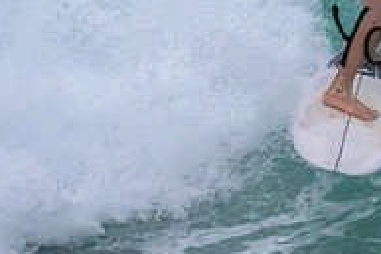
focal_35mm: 3298
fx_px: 34929
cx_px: 487
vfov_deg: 0.4
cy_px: -102
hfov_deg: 0.6
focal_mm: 800
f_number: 6.3
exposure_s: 1/2000
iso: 4500
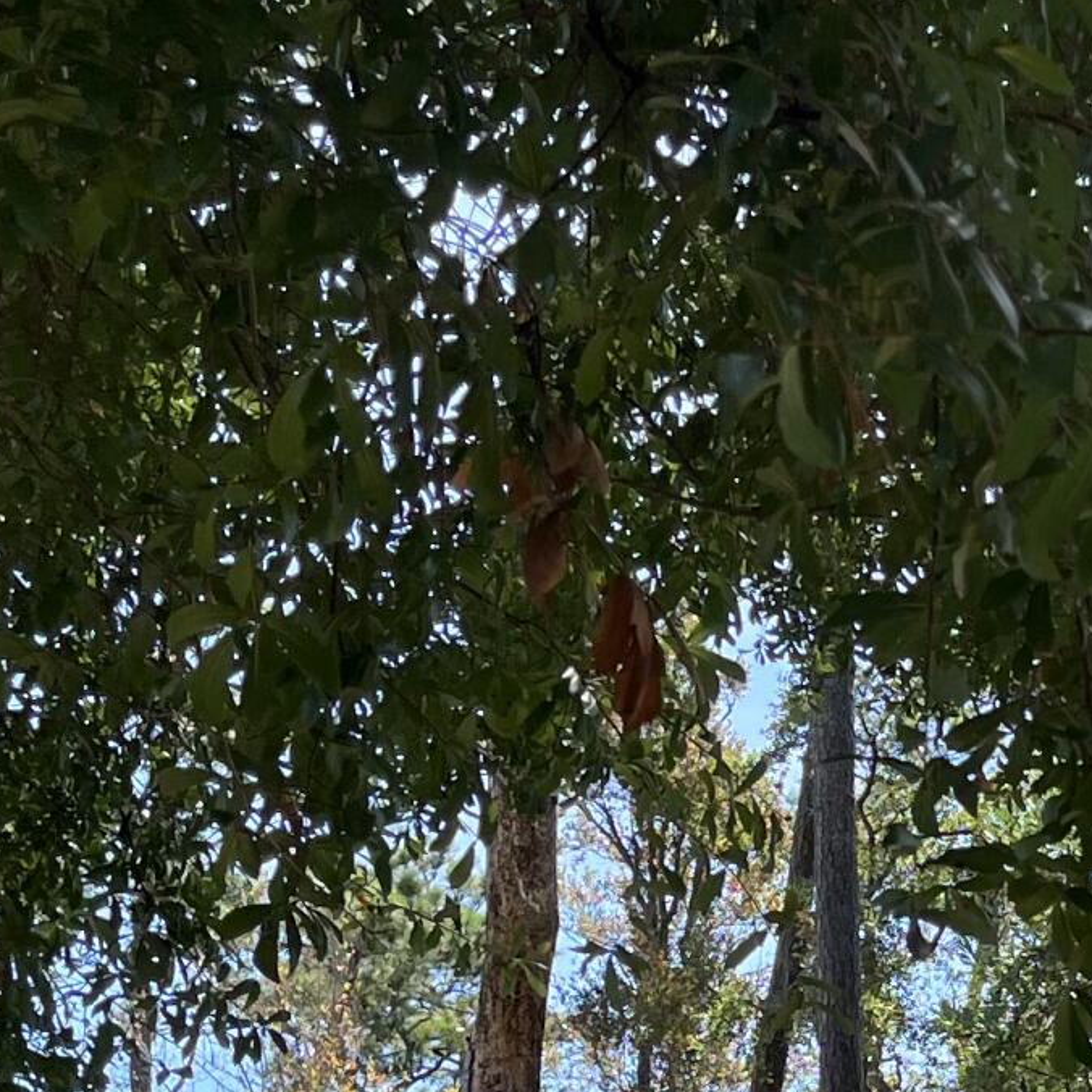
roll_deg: -1.9
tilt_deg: +7.6
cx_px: 1507
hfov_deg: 16.0
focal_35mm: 102
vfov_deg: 16.5
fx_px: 3640
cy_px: 1207
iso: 50
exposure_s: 1/710
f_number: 1.6
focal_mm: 5.1
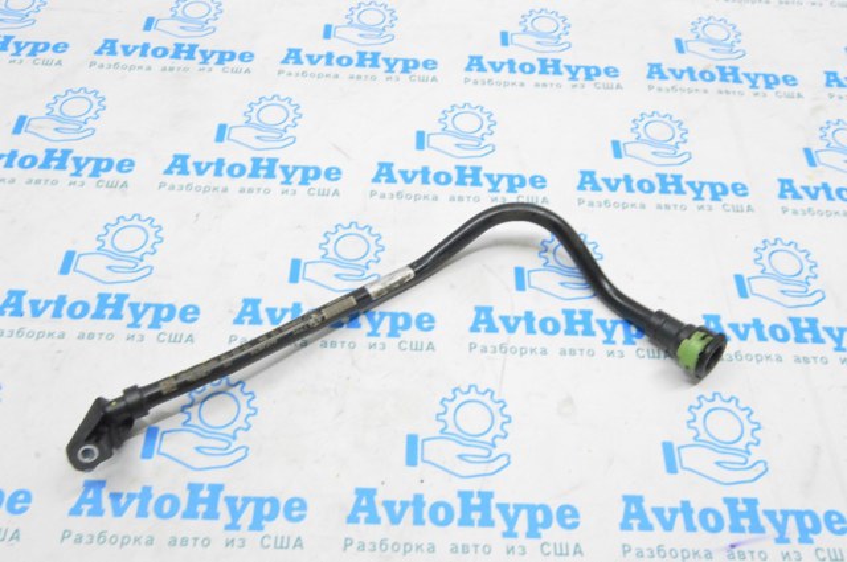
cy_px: 281
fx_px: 775
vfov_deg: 39.9
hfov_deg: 57.3
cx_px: 424
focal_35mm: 33
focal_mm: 22
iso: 6400
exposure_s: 1/15
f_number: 20
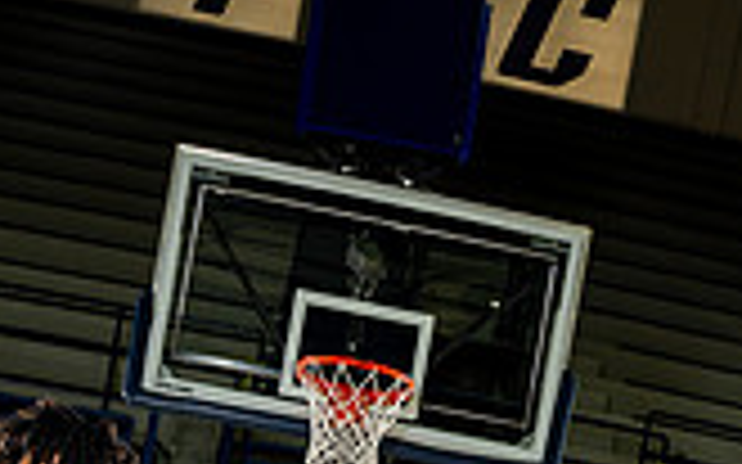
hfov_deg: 27.4
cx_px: 297
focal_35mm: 75
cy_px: 1009
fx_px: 1516
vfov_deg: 13.9
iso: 640
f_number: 7.1
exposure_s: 1/250
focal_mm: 27
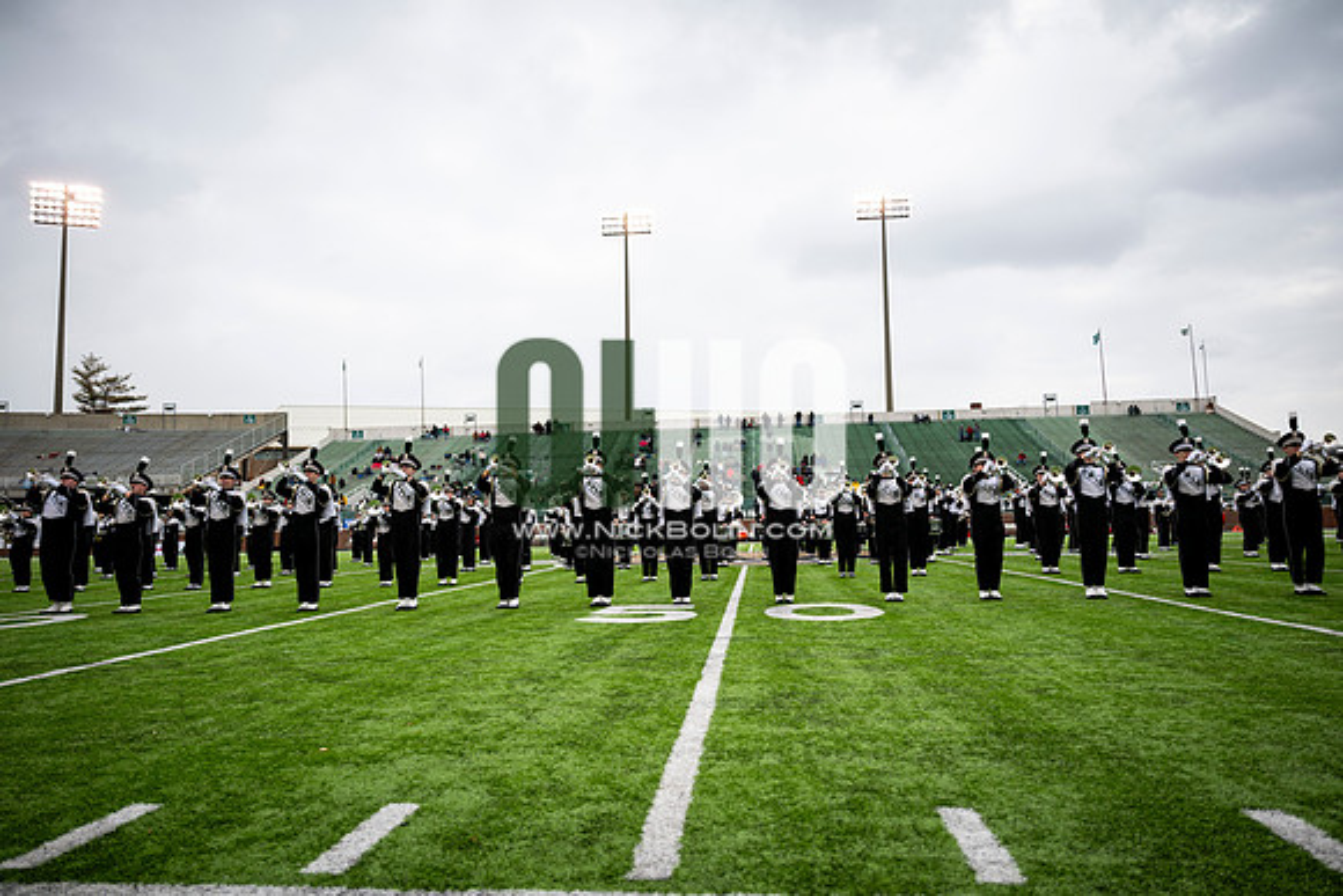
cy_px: 448
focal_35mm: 25
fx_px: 933
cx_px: 672
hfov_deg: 71.5
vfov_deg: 51.3
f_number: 2.8
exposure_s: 1/500
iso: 100
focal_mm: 25
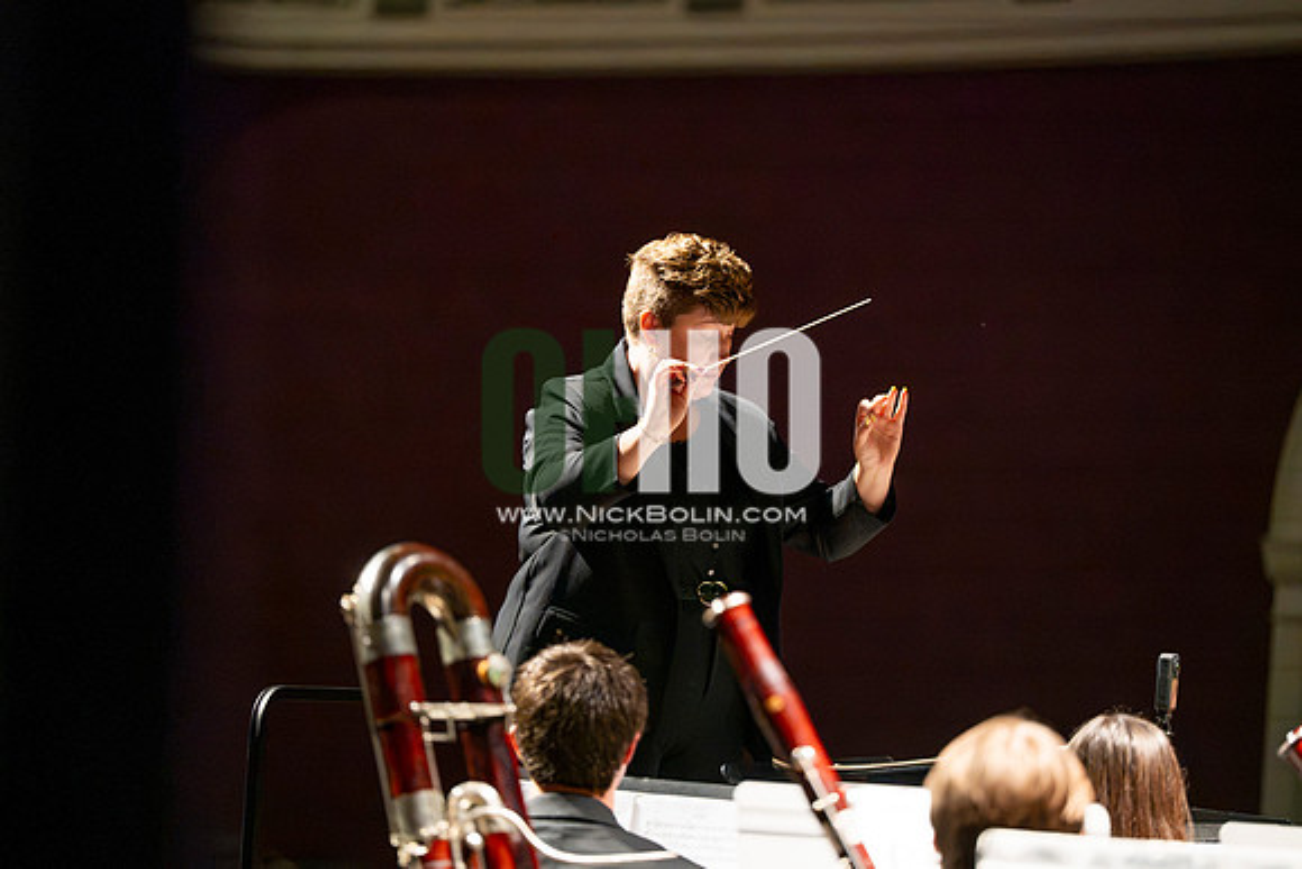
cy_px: 434
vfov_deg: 8.3
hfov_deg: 12.4
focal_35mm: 165
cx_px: 651
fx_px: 5969
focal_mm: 165
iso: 6400
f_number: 2.8
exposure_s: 1/640
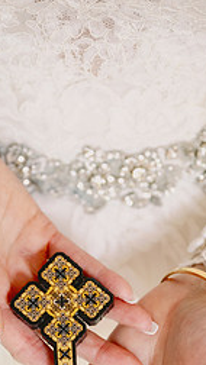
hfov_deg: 9.3
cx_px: 61
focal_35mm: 131
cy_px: 311
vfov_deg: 16.2
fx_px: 1270
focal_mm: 70
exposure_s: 1/125
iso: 1000
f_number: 2.8
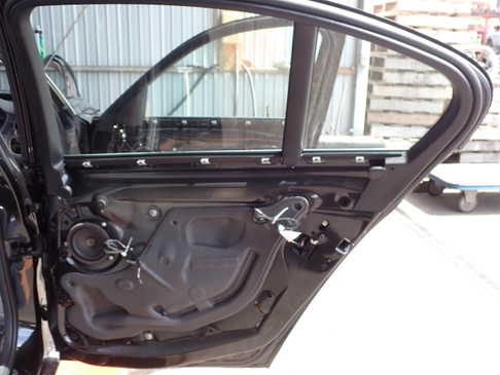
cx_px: 251
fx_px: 535
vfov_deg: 38.7
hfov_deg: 50.1
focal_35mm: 37
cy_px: 182
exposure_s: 1/100
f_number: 3.2
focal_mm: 5.4
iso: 100
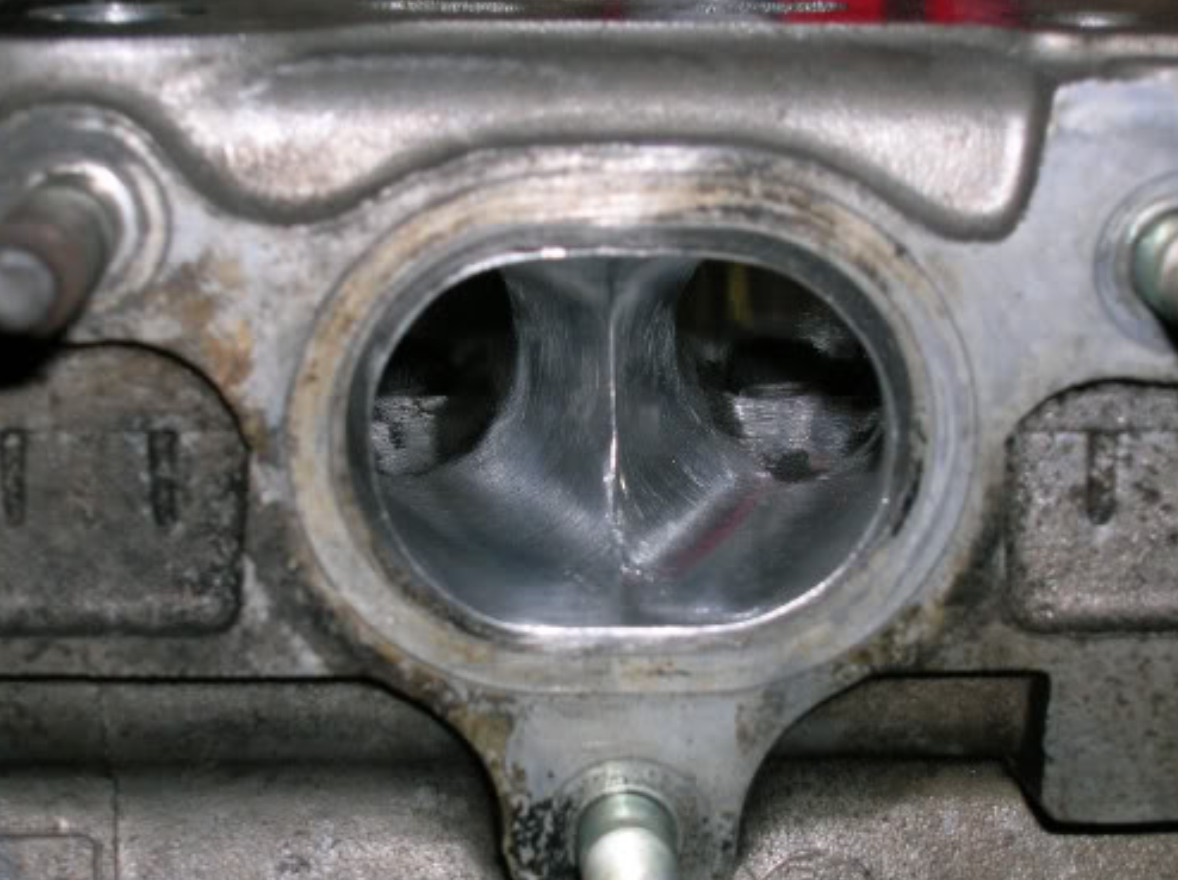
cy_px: 487
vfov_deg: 20.1
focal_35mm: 73
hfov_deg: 26.7
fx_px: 2481
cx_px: 577
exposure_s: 1/60.1
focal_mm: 10.4
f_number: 3.6
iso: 50
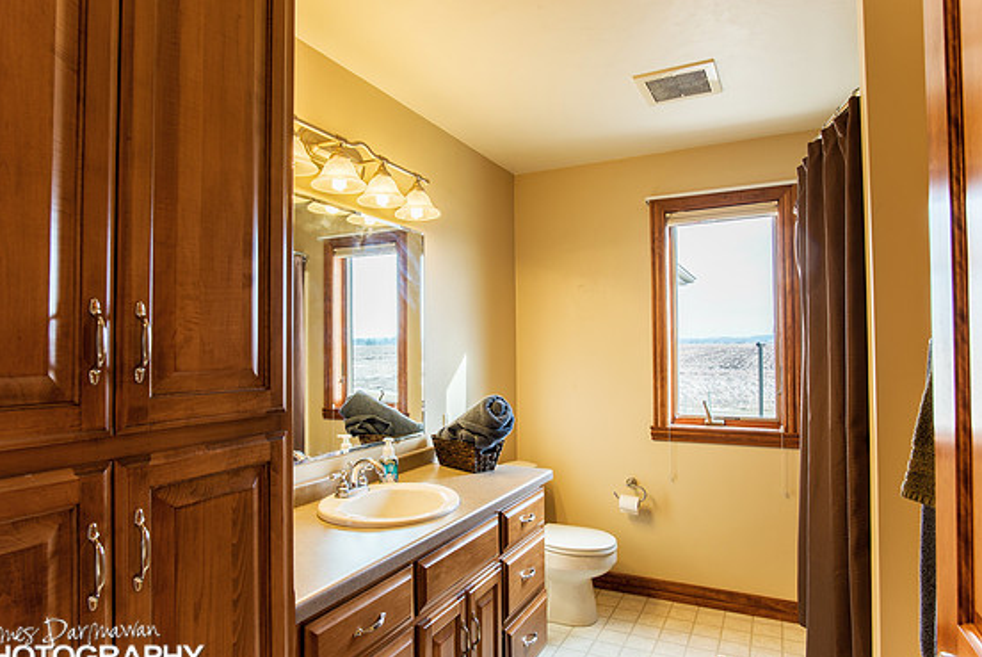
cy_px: 330
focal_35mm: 21
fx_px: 573
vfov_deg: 59.6
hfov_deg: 81.1
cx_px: 470
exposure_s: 1/4
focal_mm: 20
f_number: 11
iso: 400
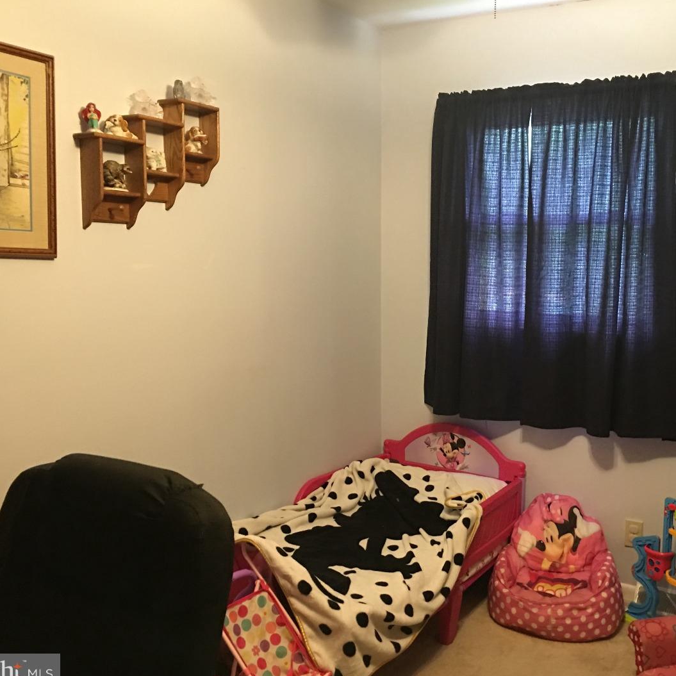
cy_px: 345
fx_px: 773
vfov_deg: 47.2
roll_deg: -0.2
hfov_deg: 46.9
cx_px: 409
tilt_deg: -5.4
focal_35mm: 35
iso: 50
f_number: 2.2
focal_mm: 4.15
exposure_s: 1/4
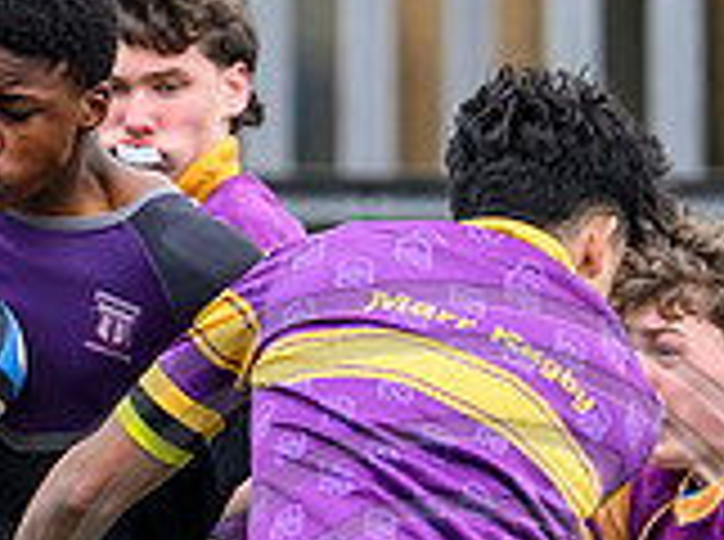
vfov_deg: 0.7
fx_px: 43928
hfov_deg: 0.9
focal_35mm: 2105
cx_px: 332
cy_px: 901
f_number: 3.5
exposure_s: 1/1600
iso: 640
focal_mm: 400
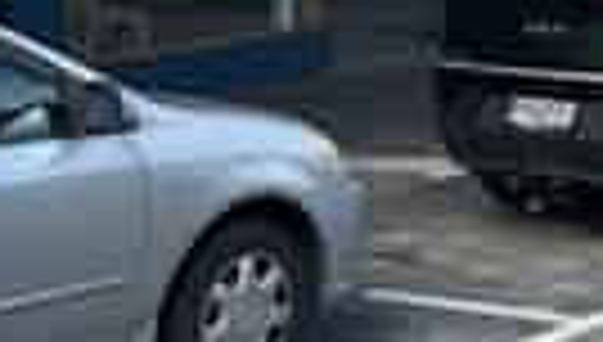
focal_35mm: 128
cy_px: -263
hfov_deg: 15.7
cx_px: 846
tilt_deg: +1.1
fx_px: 2051
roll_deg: +1.0
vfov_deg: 9.1
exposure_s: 1/2611
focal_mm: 6.76
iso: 100
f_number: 1.78
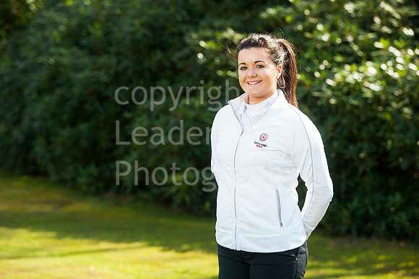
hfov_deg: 17.1
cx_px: 210
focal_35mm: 120
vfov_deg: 11.4
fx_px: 1396
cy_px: 140
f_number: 4.5
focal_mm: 120
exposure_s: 1/320
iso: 200
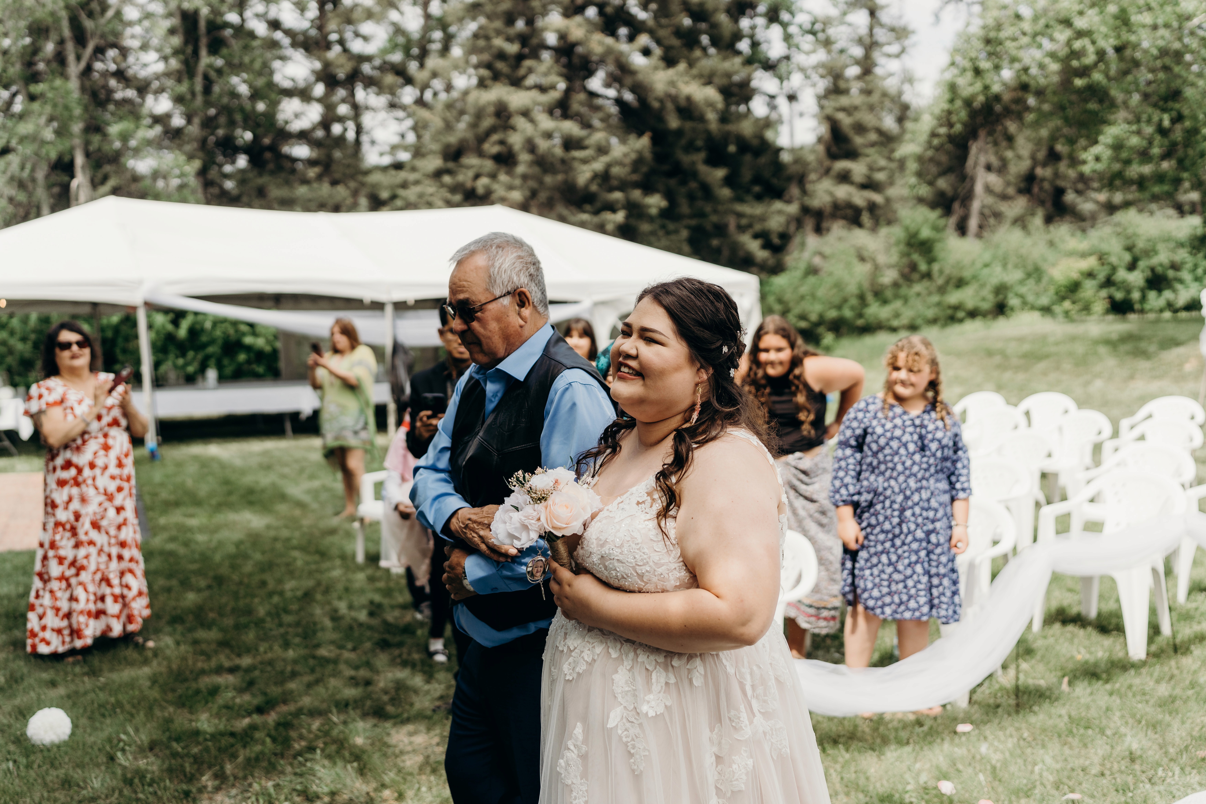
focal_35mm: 35
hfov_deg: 54.4
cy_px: 402
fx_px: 1172
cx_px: 603
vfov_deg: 37.9
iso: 160
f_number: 2
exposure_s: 1/3200
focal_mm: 35
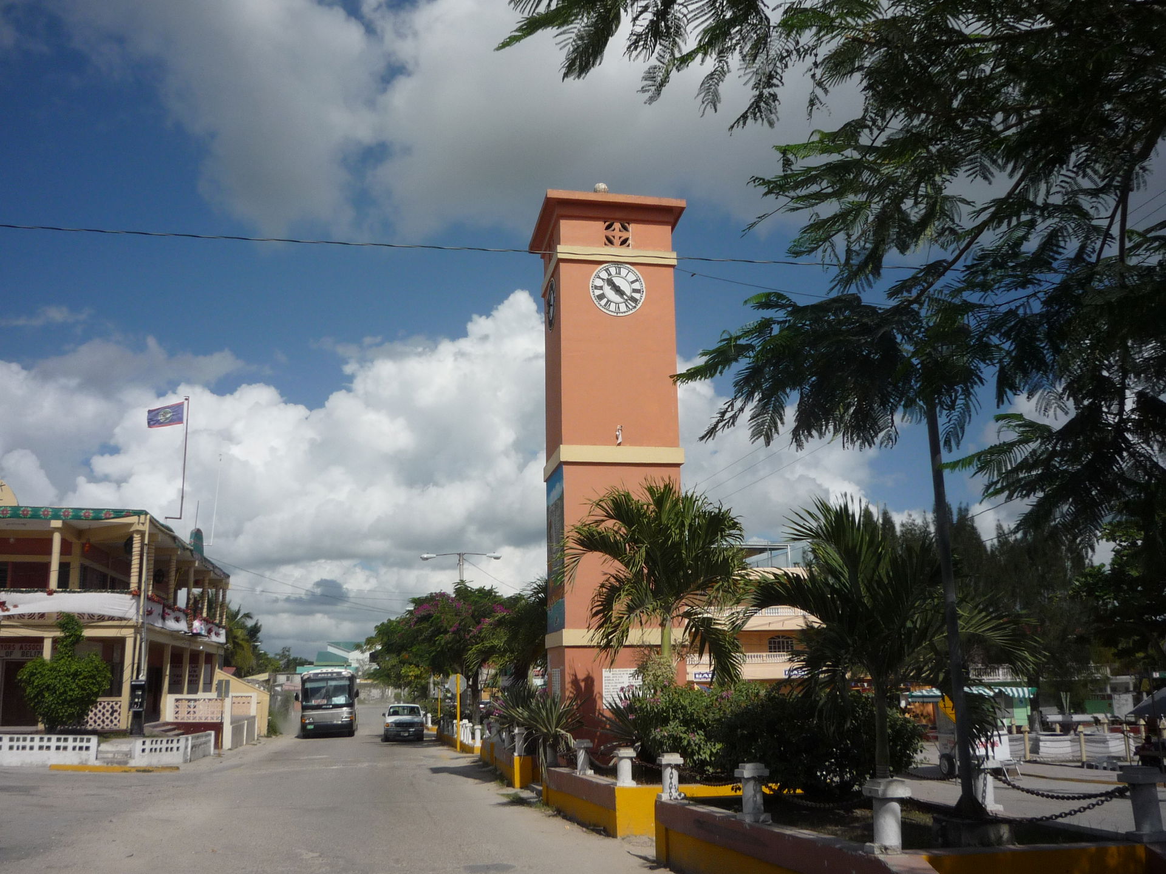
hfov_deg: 56.8
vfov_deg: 44.2
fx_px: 1078
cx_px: 583
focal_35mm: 32
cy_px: 437
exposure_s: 1/800
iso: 100
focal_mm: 5.2
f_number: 6.3
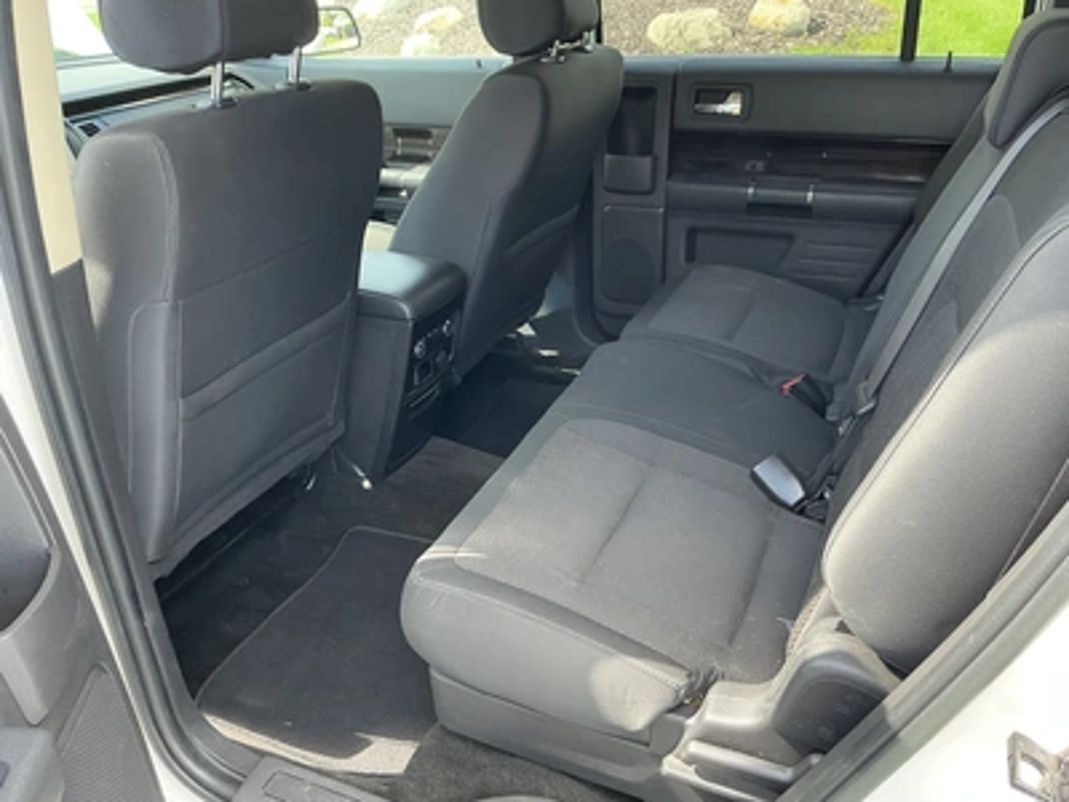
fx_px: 865
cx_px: 534
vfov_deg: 49.7
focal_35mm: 28
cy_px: 401
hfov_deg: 63.4
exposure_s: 1/122
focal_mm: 3
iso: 64
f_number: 1.8
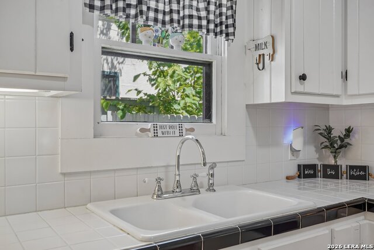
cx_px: 187
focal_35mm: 32
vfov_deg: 40.6
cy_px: 125
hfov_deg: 58.0
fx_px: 338
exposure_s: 1/30
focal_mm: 32.5
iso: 400
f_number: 8
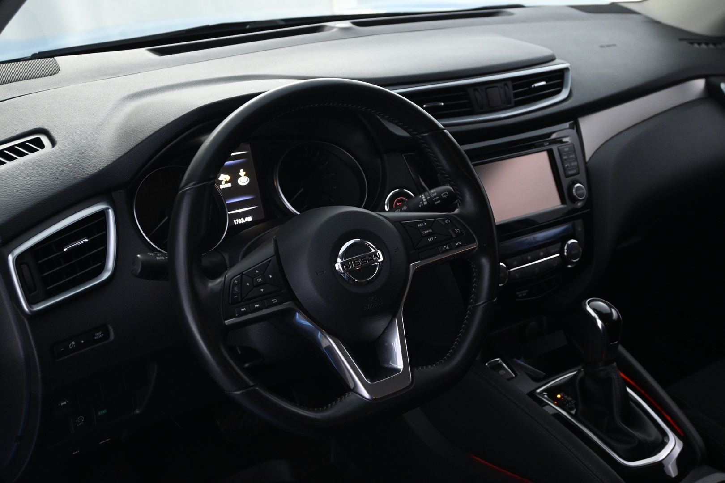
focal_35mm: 38
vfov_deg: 35.5
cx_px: 362
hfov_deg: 51.3
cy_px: 242
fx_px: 755
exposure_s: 1/15
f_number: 4.2
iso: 1600
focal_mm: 25
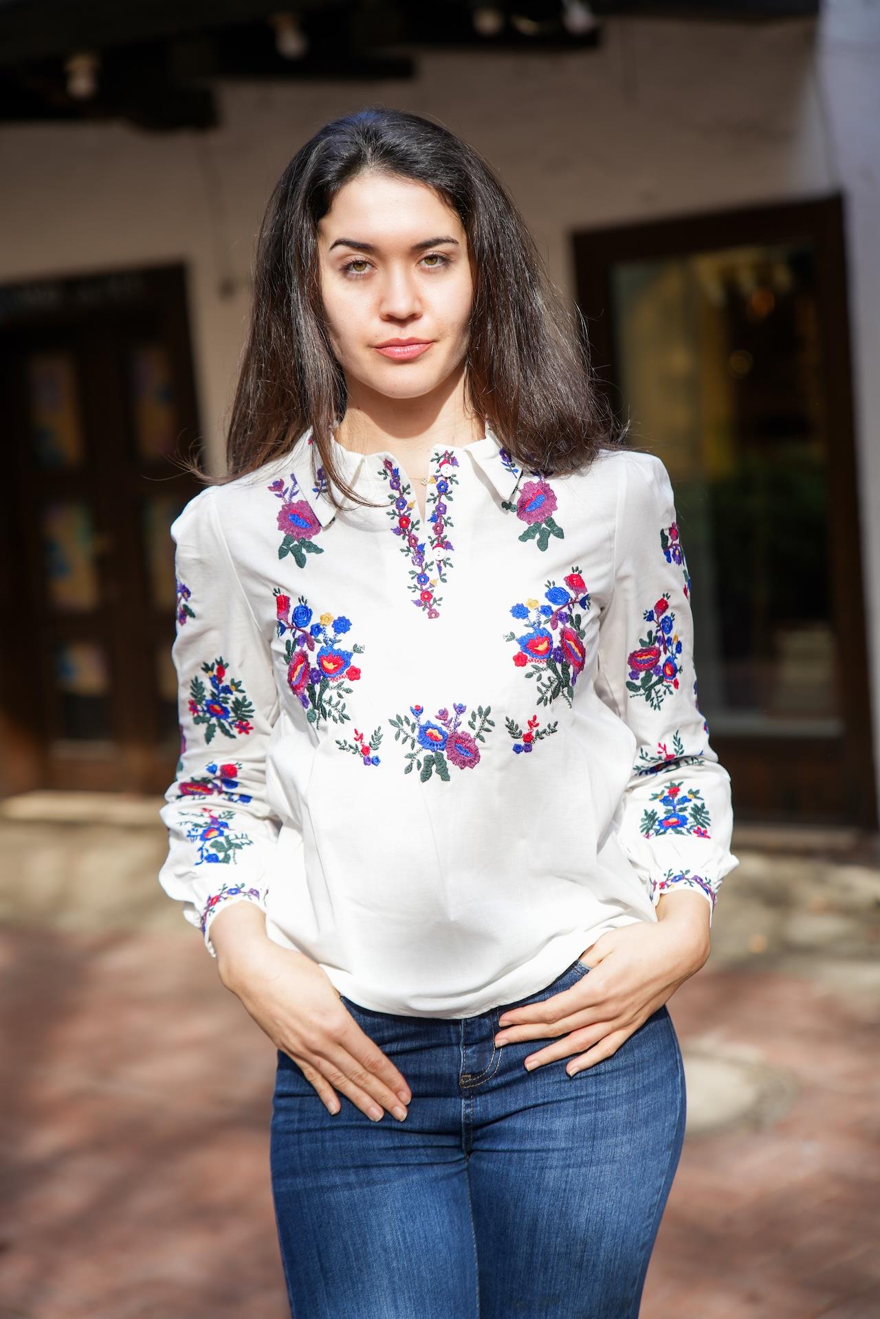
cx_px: 440
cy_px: 660
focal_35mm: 70
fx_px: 2566
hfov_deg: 19.5
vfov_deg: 28.8
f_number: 2.8
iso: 100
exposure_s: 1/200
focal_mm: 70
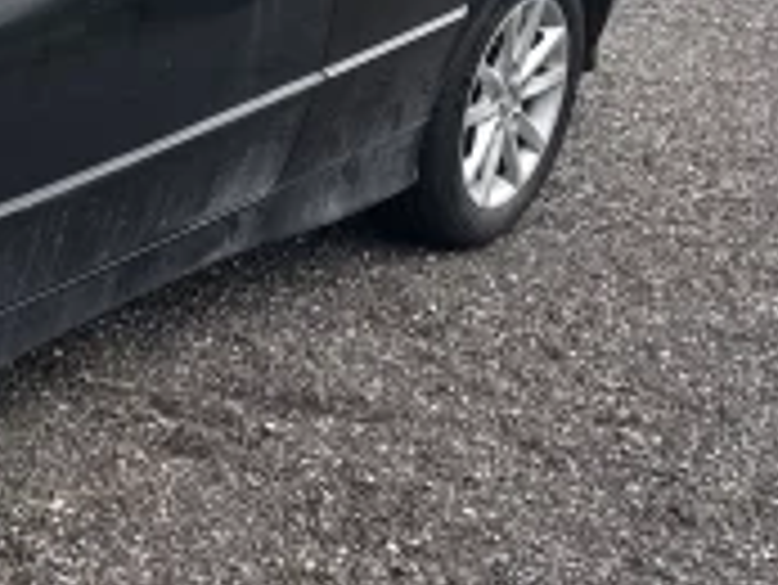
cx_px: -400
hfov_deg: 18.1
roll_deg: -4.9
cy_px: 158
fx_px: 2159
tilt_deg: -15.2
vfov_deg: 15.4
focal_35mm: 96
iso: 50
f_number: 1.6
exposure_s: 1/645
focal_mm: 5.96
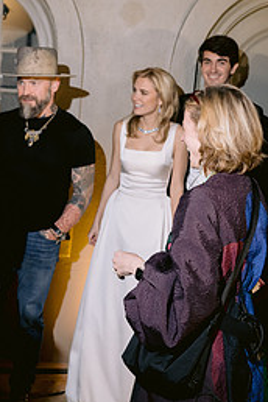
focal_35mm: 61
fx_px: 681
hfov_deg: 22.2
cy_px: 201
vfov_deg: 32.9
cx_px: 108
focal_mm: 35
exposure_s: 1/80
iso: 1250
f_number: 4
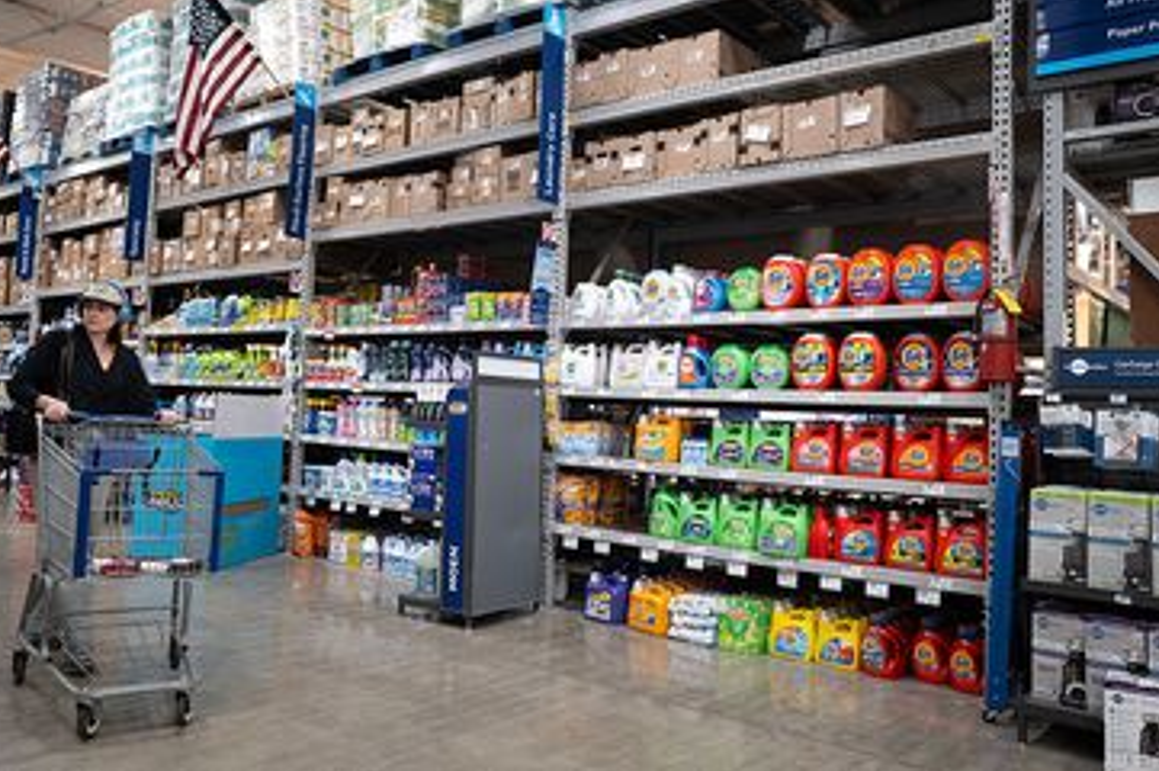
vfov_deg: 42.2
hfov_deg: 60.3
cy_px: 347
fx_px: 997
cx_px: 539
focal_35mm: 31
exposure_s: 1/125
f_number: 3.5
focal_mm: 28
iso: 1600
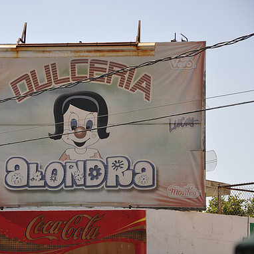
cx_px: 81
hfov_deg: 10.0
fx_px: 1444
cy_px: 127
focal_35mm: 174
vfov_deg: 10.0
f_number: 6.3
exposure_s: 1/160
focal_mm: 90
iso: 200
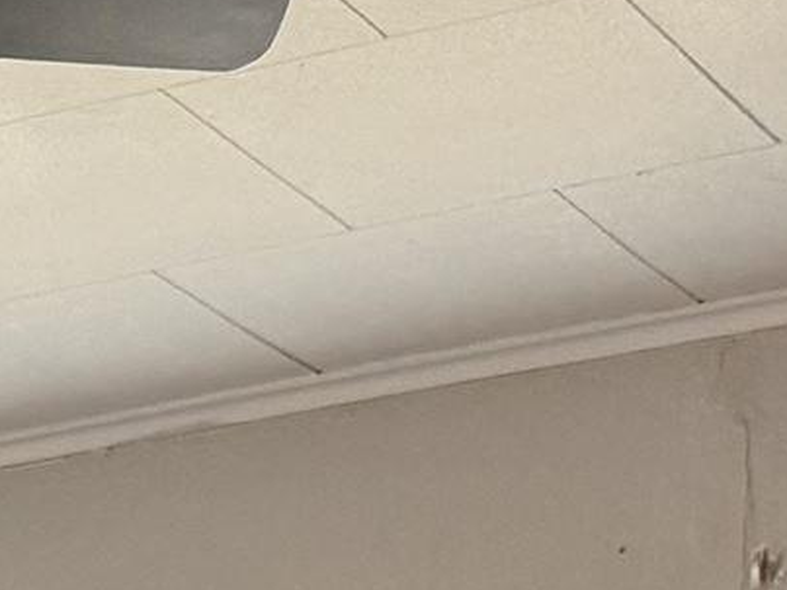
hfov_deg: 10.3
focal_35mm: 183
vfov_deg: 7.0
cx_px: -533
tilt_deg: -2.4
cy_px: 1942
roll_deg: -2.0
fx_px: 4159
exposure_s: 1/65
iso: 200
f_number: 1.78
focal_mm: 6.76
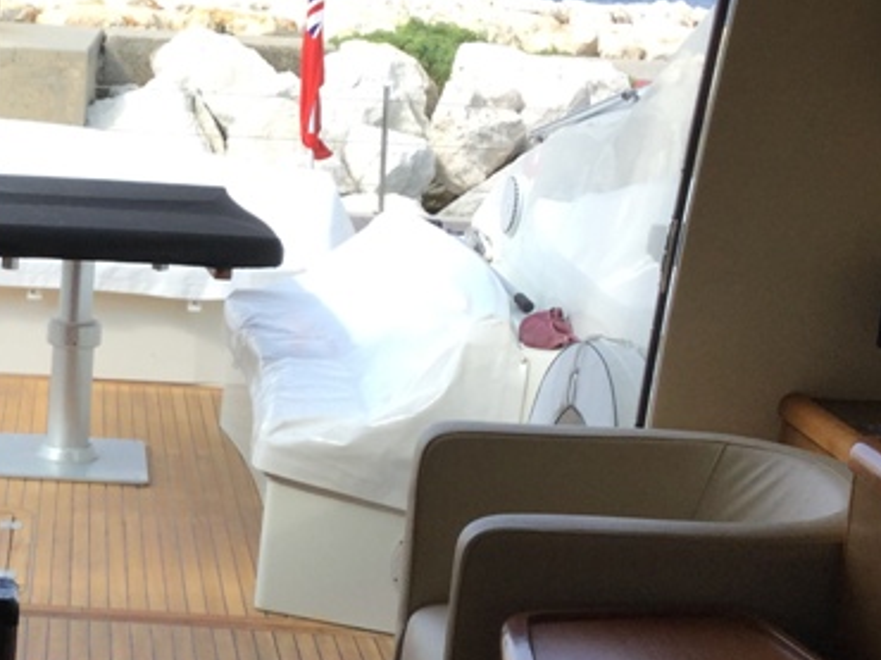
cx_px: 70
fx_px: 2086
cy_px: 326
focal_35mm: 82
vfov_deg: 18.0
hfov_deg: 23.2
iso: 25
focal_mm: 3.3
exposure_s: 1/345
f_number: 2.4
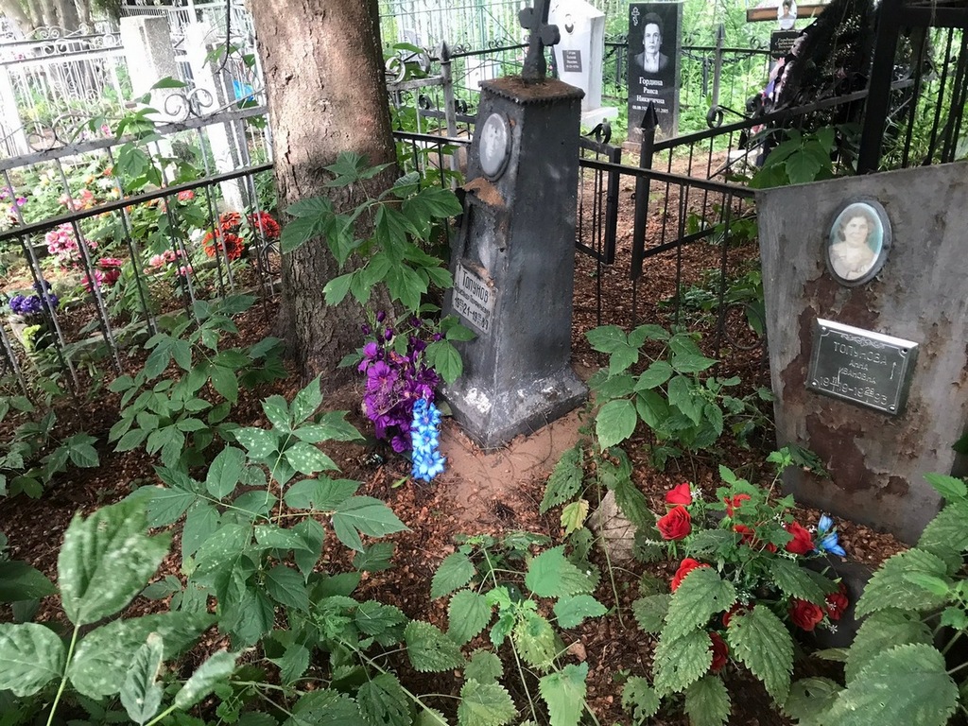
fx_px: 783
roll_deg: +4.0
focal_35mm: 28
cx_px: 484
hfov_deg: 63.4
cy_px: 363
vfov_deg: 49.7
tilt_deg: -24.2
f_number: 1.8
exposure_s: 1/17
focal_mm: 3.99
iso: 40
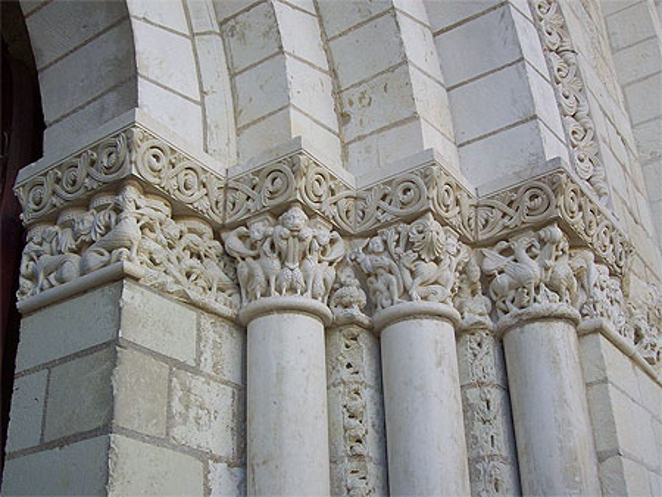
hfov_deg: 42.1
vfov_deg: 32.2
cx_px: 331
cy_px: 248
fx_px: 861
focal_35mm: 45
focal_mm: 7.6
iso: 80
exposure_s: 1/302
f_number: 3
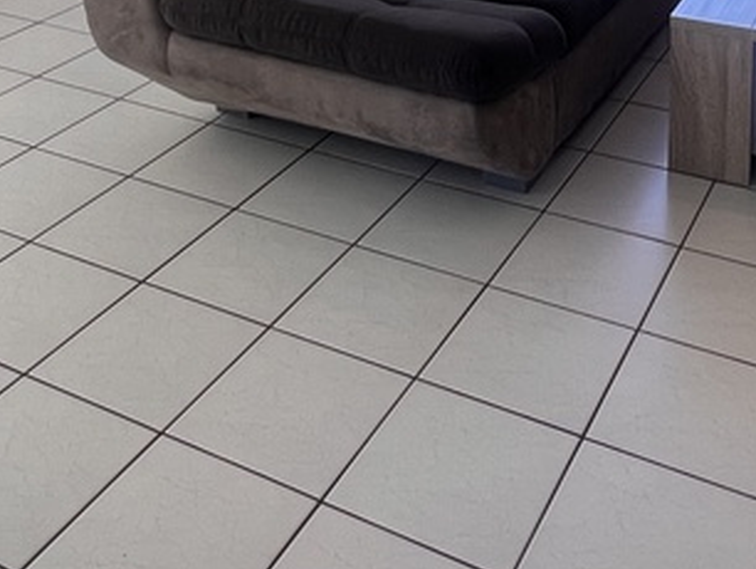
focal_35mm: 49
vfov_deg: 23.9
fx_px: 1071
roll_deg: +0.0
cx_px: 419
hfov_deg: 38.8
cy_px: -272
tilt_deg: -7.3
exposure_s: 1/100
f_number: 1.8
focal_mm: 1.57
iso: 125
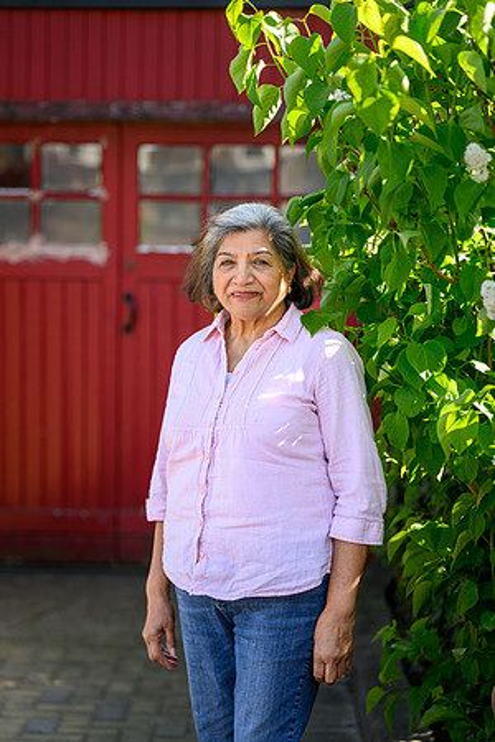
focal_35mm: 91
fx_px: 1877
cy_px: 371
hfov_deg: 15.0
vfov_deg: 22.4
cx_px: 248
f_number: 2.8
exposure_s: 1/800
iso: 360
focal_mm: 91
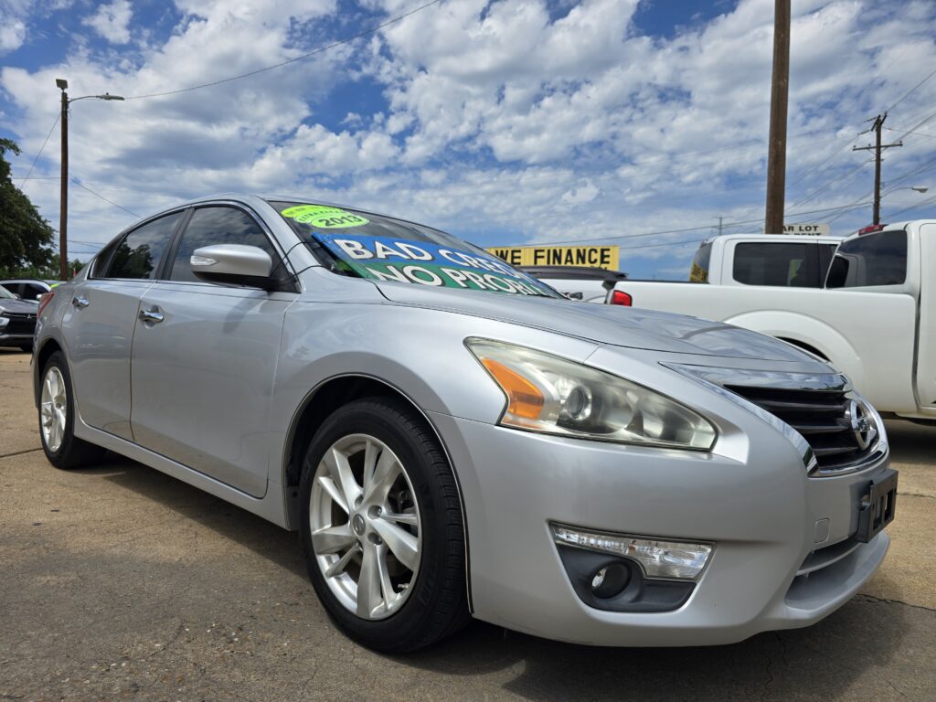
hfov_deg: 73.9
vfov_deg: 58.9
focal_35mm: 23
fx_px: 622
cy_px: 351
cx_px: 468
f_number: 1.7
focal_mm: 6.3
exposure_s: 1/1546
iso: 12
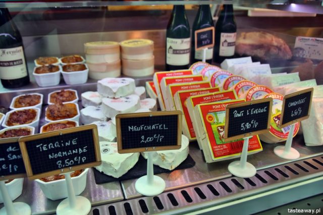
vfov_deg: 43.6
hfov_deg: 61.9
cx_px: 162
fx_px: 269
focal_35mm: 30
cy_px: 108
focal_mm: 20
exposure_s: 1/400
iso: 640
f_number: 4.5
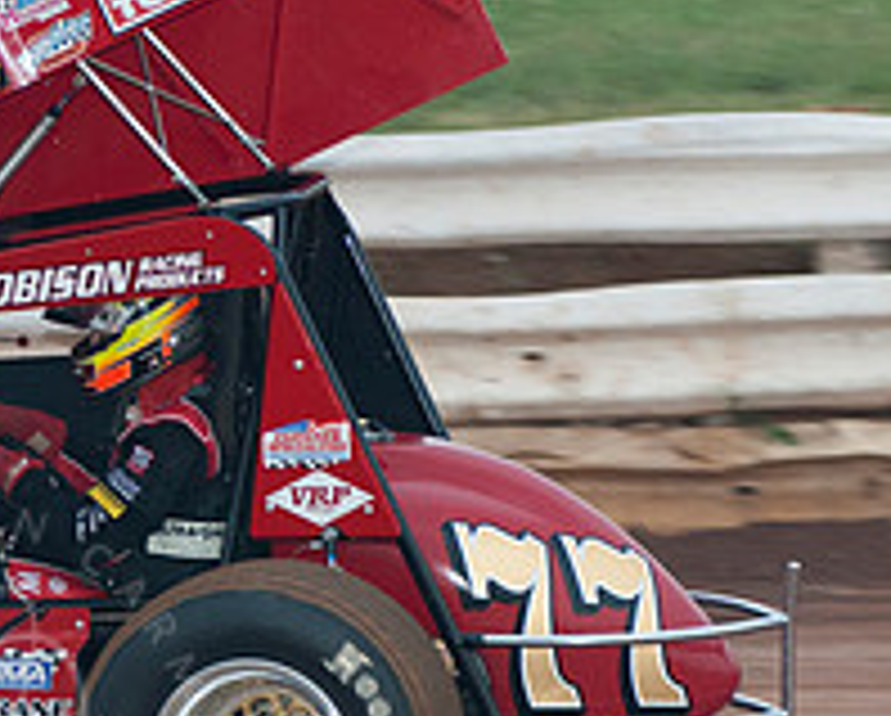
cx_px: -58
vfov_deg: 3.2
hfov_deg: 4.0
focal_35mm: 478
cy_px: 347
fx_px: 12624
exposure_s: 1/320
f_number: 4
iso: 400
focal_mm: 116
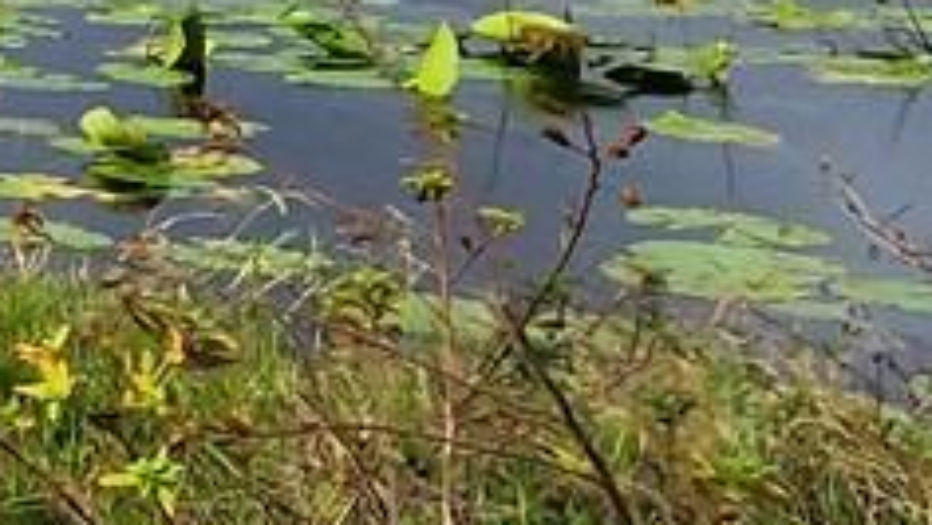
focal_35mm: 96
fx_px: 2374
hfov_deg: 13.1
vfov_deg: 12.0
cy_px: -268
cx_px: -1560
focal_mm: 2.2
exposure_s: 1/2333
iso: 50
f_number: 2.2
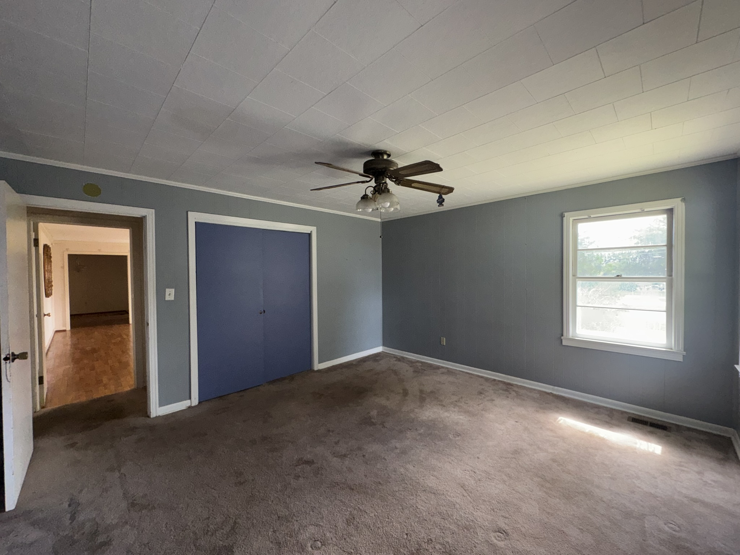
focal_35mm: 14
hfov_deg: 102.1
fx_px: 299
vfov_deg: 85.7
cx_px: 370
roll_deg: +1.1
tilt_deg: -1.1
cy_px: 278
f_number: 2.2
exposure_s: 1/121
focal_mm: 2.22
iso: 100
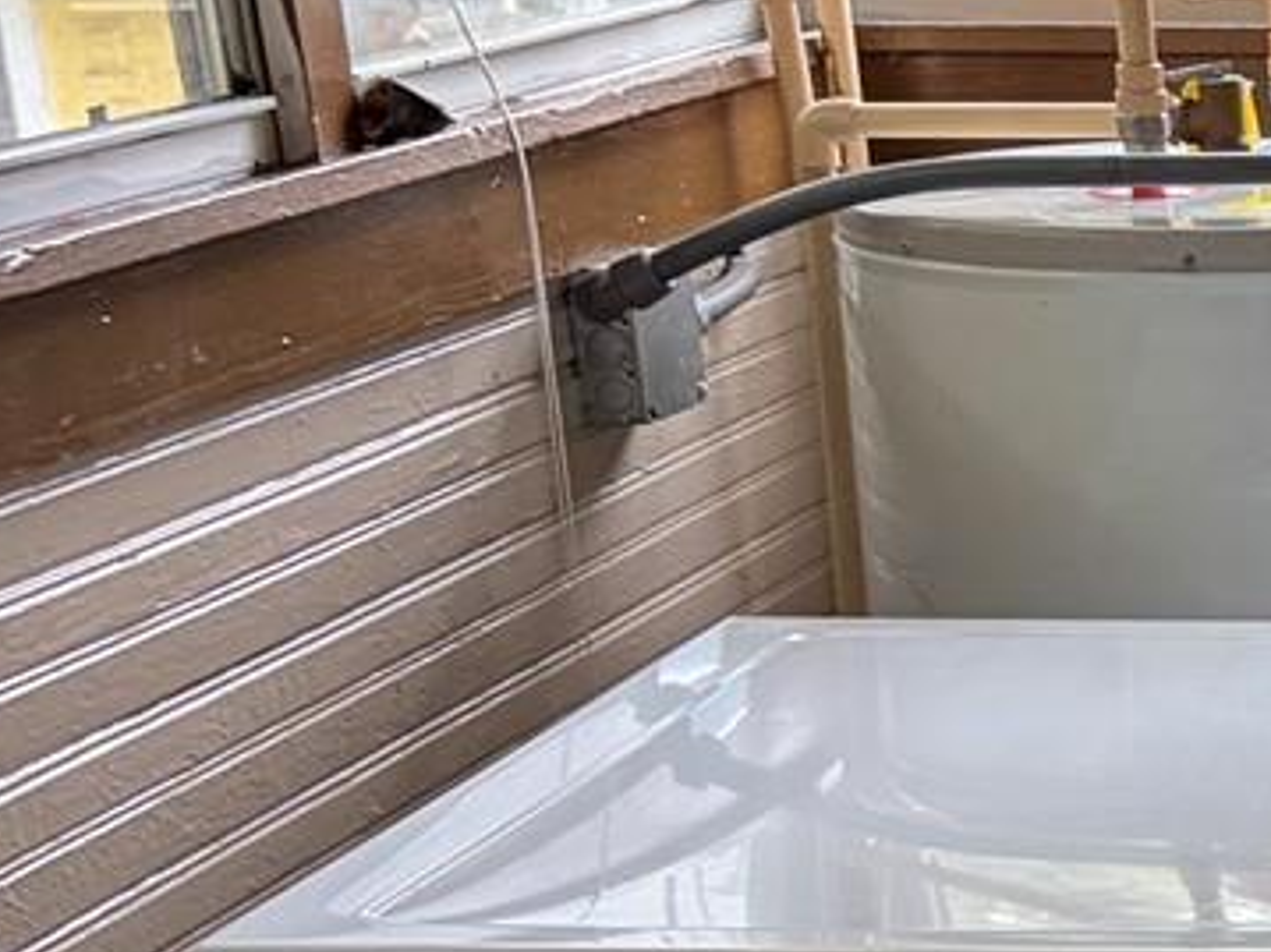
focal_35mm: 116
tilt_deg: -15.1
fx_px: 4258
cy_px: 839
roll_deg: +1.7
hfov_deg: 14.6
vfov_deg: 12.7
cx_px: 2379
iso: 125
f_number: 1.6
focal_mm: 5.96
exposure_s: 1/121
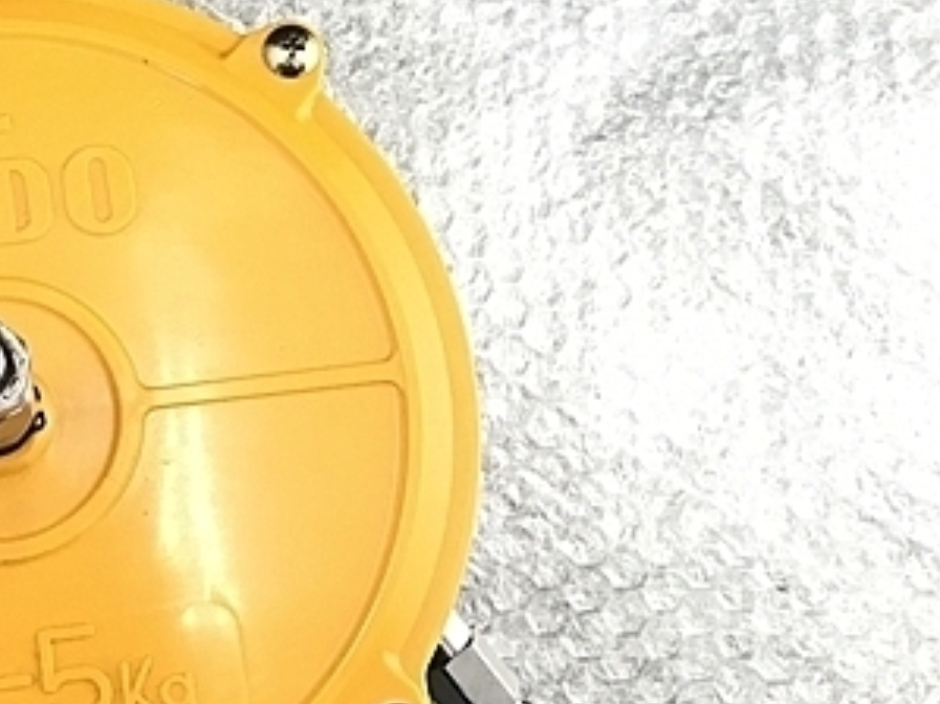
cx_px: 85
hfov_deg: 30.7
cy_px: 286
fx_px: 1629
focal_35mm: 60
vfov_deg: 24.4
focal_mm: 3.99
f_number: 1.8
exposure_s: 1/33
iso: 32
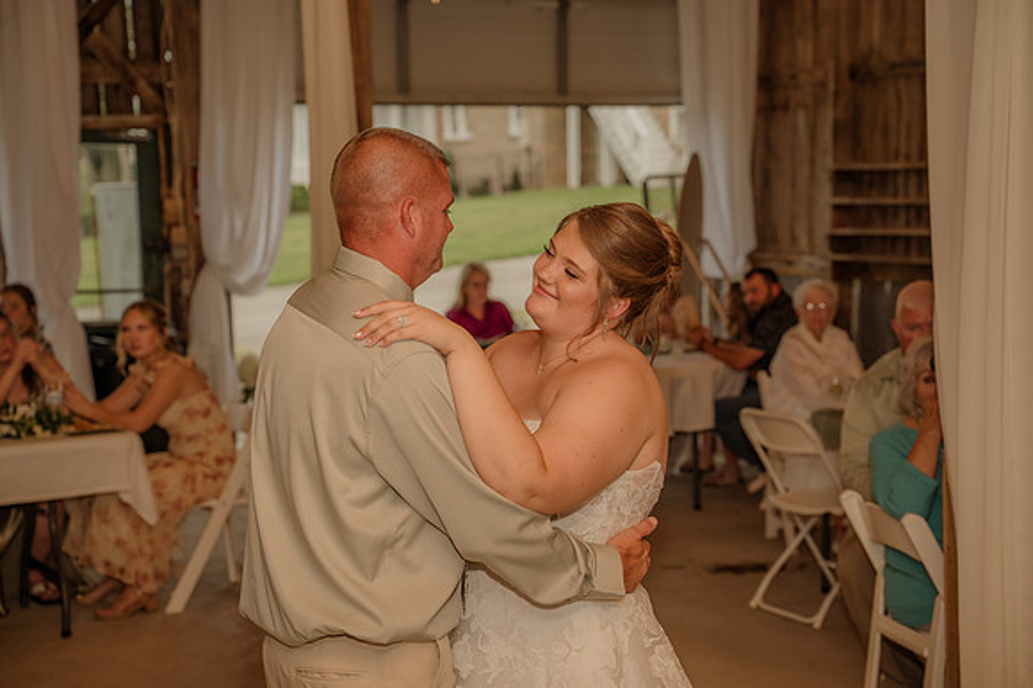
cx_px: 516
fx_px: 2007
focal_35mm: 70
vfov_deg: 19.4
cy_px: 344
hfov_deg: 28.9
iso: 320
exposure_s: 1/200
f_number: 4
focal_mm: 70
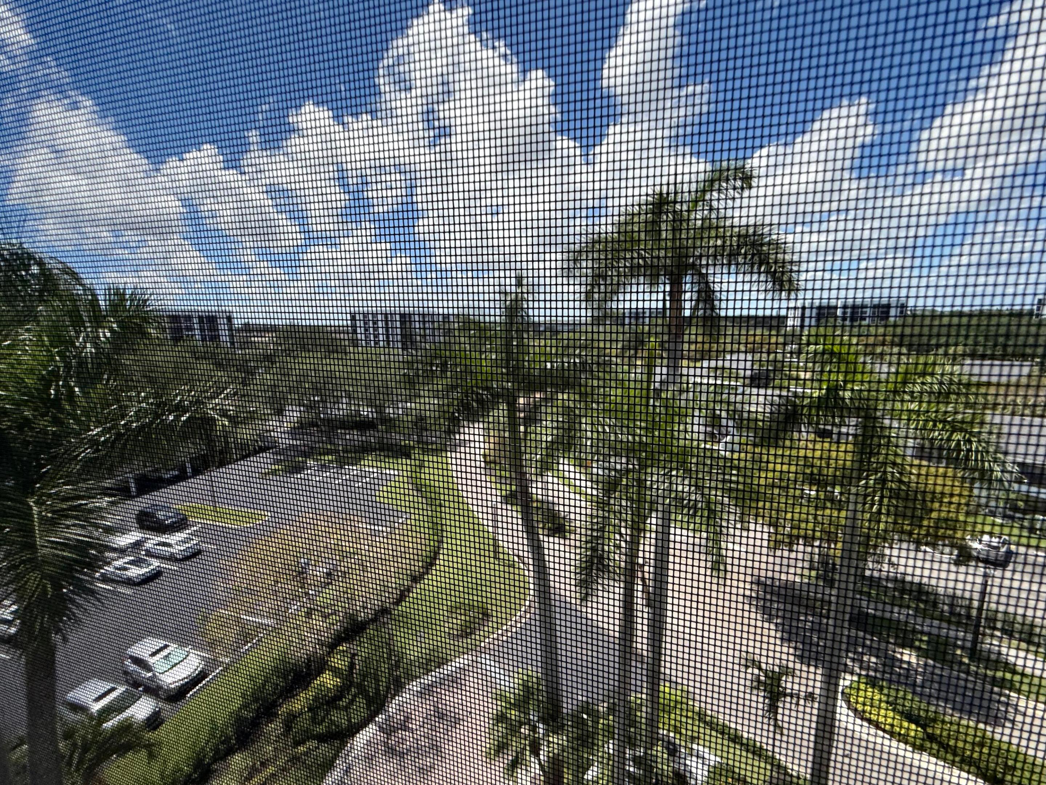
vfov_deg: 85.7
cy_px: 392
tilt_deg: -8.5
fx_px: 423
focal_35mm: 14
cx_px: 523
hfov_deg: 102.1
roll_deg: +1.6
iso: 50
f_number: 2.2
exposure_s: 1/1145
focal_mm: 2.22
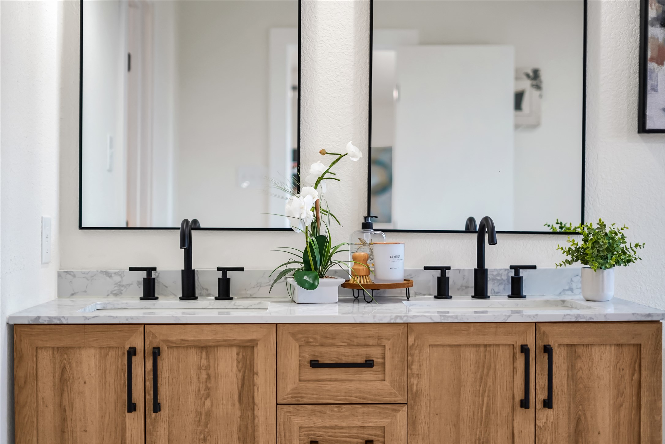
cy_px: 222
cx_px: 332
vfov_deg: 27.0
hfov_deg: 39.6
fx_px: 924
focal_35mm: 50
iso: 250
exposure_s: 1/200
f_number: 1.8
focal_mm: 50
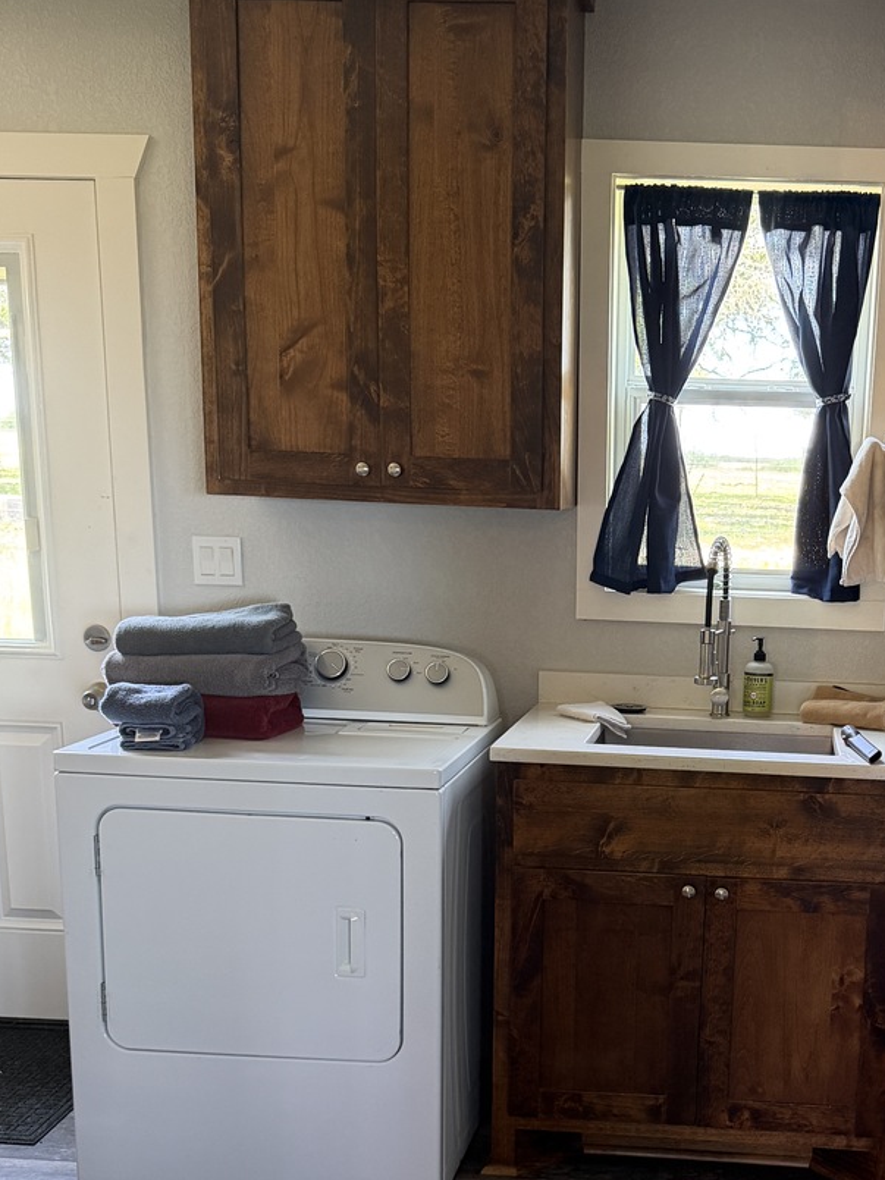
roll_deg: -2.5
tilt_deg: -12.9
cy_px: 804
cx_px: 665
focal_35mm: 43
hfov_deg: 32.9
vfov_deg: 43.1
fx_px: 1466
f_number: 1.78
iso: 400
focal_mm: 6.76
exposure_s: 1/60
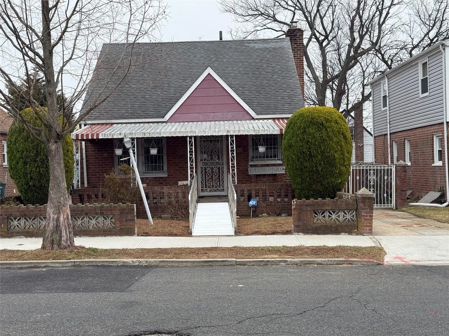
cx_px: 224
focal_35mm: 48
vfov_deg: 30.3
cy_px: 168
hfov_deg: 39.7
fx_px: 623
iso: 80
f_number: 1.78
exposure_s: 1/1203
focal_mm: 6.76
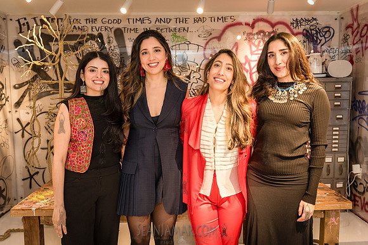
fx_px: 332
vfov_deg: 40.6
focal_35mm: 32
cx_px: 184
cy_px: 122
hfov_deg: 58.0
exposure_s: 1/200
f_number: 4
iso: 1600
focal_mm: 32
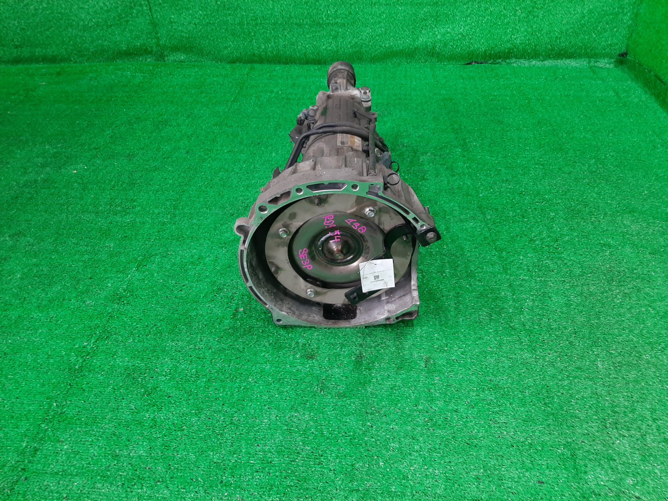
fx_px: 502
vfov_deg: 53.1
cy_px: 250
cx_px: 334
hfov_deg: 67.3
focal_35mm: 26
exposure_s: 1/50
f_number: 1.7
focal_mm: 3.93
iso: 113
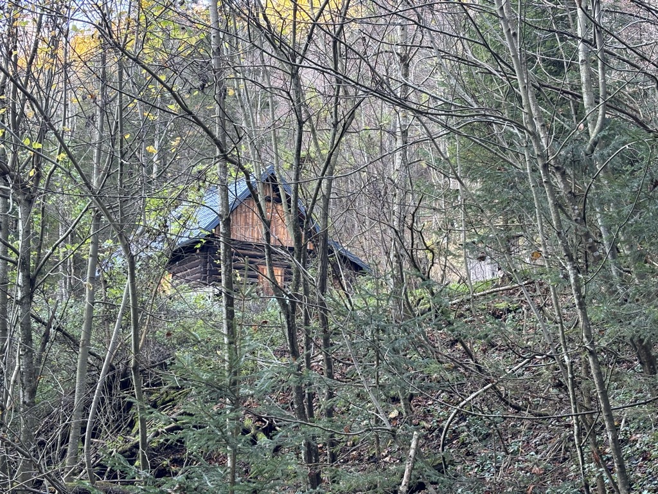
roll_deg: -0.5
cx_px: 329
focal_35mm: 52
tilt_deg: +10.5
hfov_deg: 36.8
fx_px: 988
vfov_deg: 28.0
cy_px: 247
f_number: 1.6
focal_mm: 5.96
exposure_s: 1/60
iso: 80
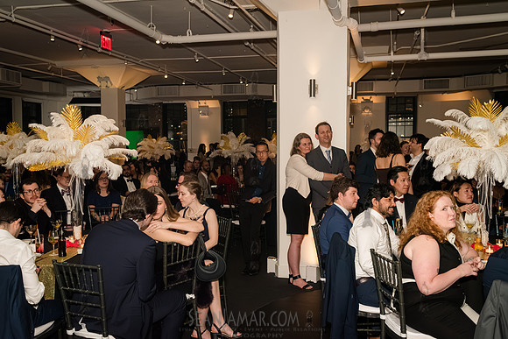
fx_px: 494
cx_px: 254
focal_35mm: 35
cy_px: 170
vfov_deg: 37.9
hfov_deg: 54.4
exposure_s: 1/400
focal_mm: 35
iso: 8000
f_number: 5
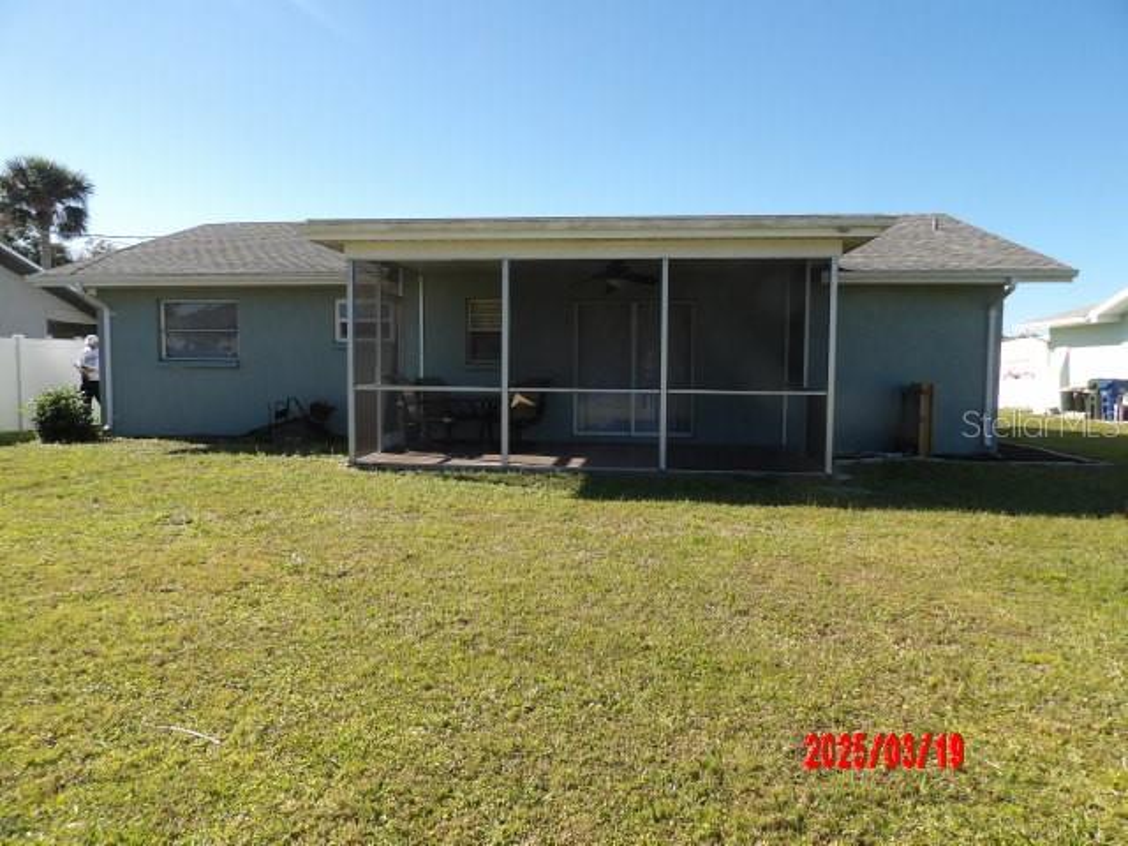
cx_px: 564
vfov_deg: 56.8
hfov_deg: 71.6
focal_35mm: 24
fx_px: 782
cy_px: 423
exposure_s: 1/595
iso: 100
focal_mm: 4.3
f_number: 3.2
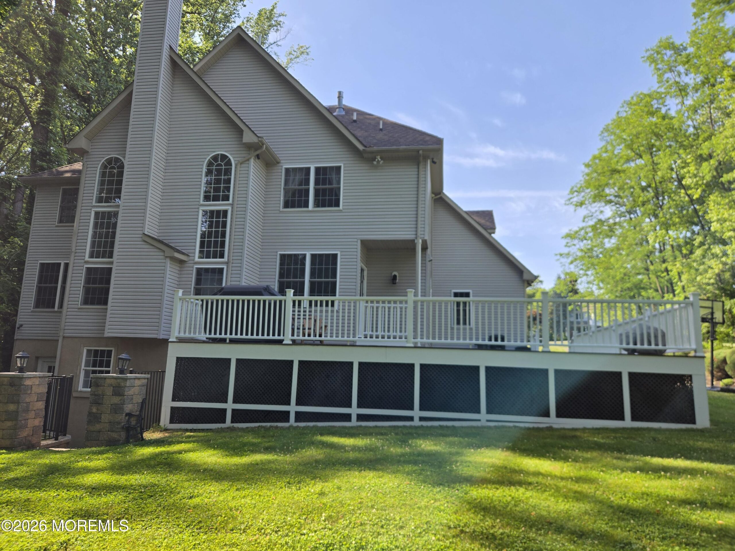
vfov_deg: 58.9
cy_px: 276
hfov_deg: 73.9
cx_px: 368
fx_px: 488
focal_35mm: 23
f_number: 1.8
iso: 25
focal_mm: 5.4
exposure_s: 1/827
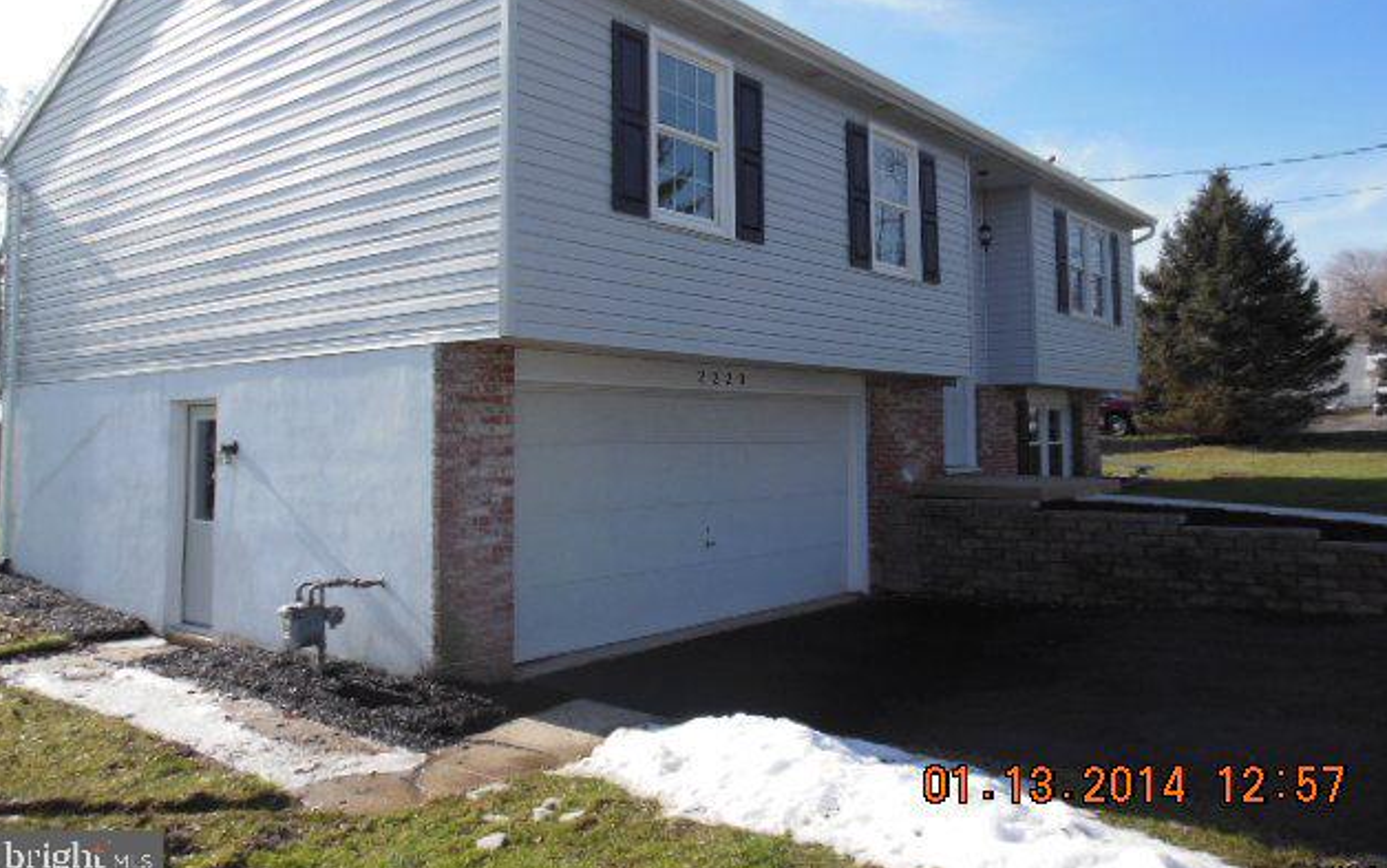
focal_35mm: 27
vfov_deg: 45.9
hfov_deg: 68.4
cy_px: 358
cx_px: 698
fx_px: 1021
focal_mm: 4.5
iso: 125
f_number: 3.2
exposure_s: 1/1250
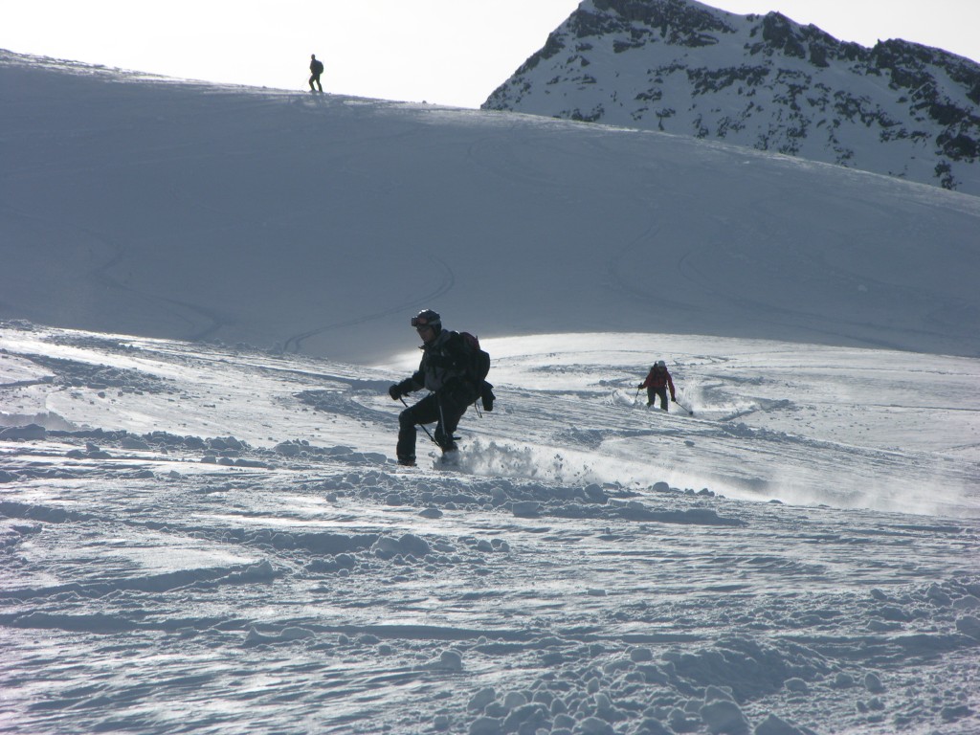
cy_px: 368
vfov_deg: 5.3
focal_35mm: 280
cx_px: 490
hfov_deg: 7.1
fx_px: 7927
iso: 50
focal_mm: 71.2
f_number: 7.4
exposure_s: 1/638
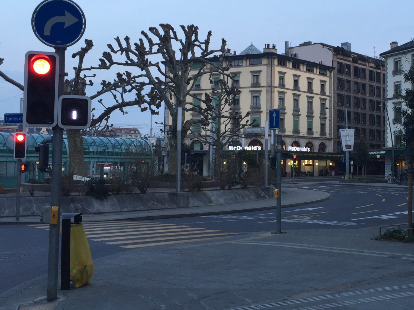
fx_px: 586
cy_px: 143
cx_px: 280
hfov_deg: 38.4
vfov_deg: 29.7
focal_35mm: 49
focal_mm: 4.15
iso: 40
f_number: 2.2
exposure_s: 1/60
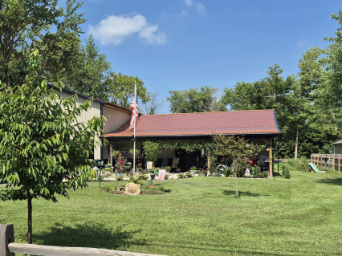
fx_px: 355
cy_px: 156
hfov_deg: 50.6
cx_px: 118
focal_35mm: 36
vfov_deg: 39.4
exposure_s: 1/2040
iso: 25
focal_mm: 5.4
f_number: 1.8
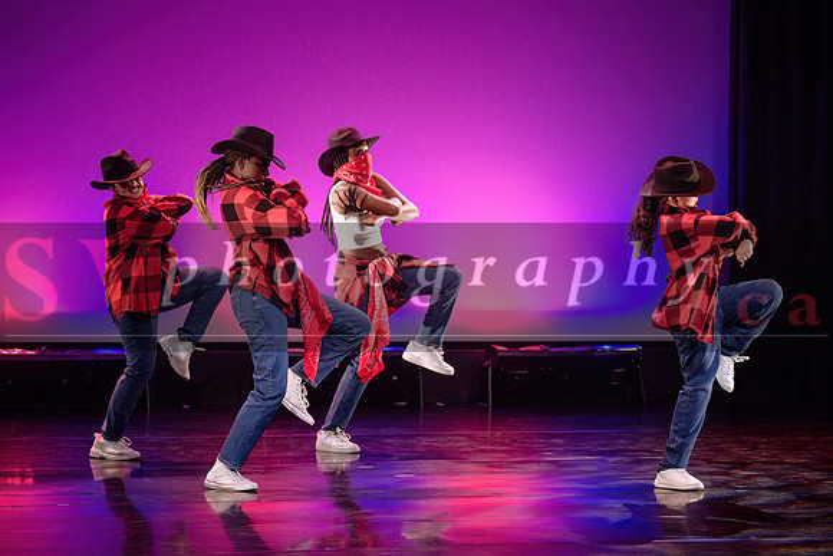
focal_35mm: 139
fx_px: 3216
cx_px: 492
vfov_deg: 9.9
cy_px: 230
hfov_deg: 14.8
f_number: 2.8
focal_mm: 116
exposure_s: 1/250
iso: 1600
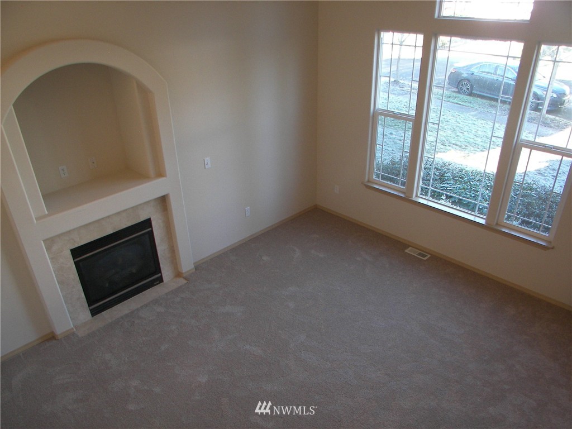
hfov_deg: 51.4
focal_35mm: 36
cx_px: 286
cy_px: 214
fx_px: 595
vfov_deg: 39.7
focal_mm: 6
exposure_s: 1/30
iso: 100
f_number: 2.8
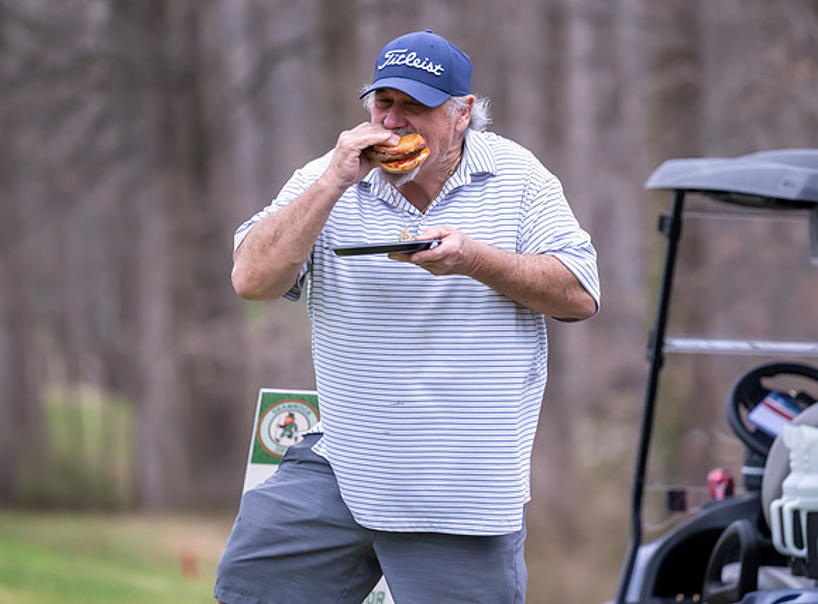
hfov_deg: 8.2
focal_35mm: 244
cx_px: 440
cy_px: 314
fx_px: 5724
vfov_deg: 6.0
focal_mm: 170
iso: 1000
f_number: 3.2
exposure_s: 1/3200
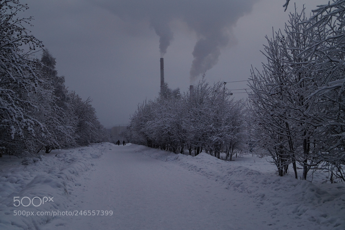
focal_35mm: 39
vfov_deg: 34.2
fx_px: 374
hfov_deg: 49.6
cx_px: 172
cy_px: 115
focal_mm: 26
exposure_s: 1/1000
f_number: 5
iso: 400
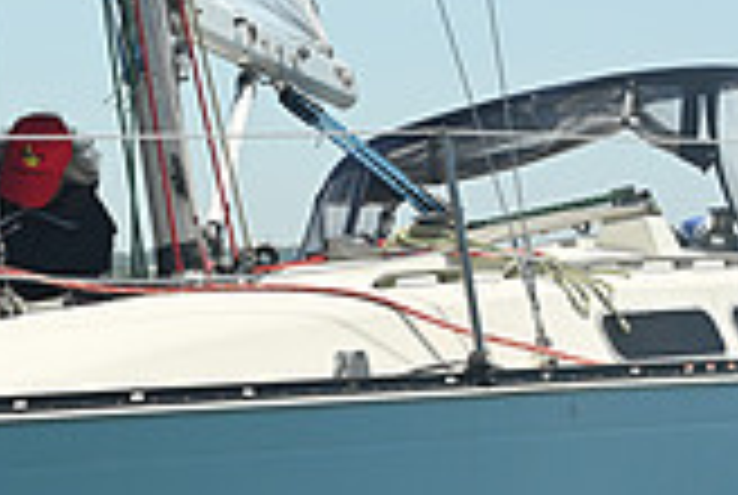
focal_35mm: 247
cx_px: 18
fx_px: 5073
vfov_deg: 5.6
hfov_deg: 8.3
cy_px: 340
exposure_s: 1/1000
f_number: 8
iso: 320
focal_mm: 70
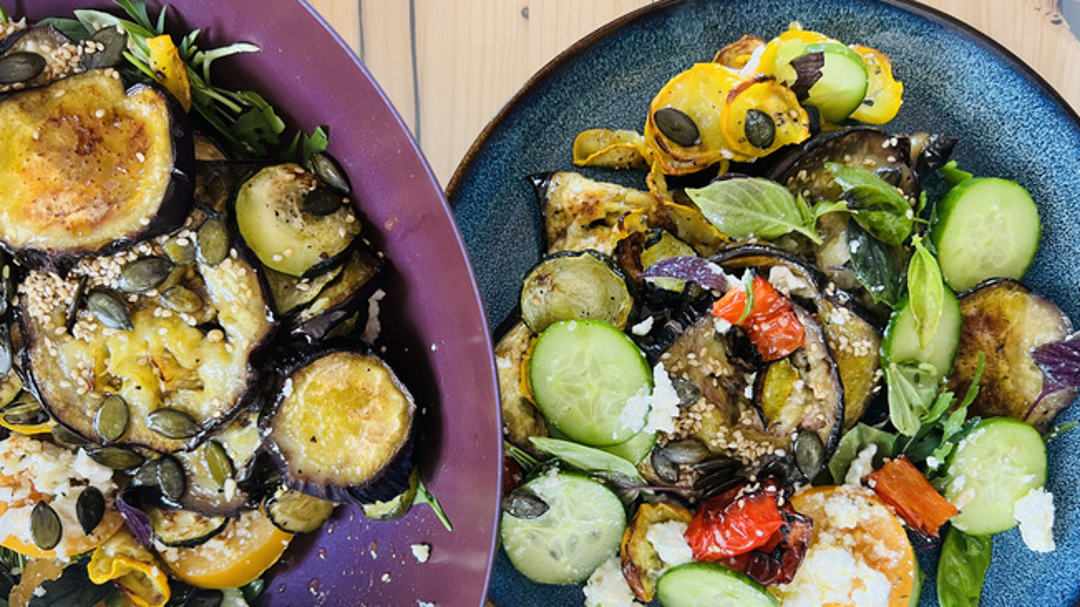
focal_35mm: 29
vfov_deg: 39.8
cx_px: 548
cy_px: 386
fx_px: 830
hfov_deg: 66.1
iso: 125
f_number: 1.5
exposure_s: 1/66
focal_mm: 5.7
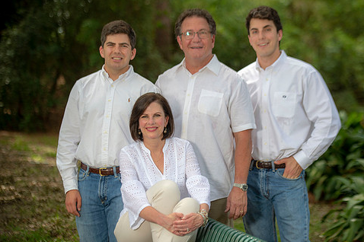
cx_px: 207
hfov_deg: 17.2
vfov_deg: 11.5
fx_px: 1202
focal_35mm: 119
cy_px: 139
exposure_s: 1/160
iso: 100
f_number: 3.2
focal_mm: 98
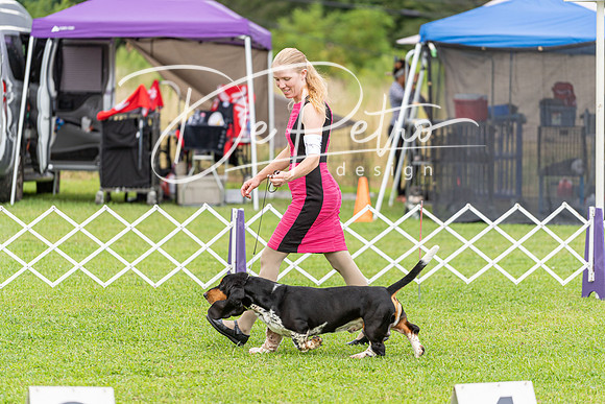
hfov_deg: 10.4
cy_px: 202
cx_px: 302
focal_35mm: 197
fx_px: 3311
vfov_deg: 7.0
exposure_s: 1/1000
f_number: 4
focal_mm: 197
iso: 320
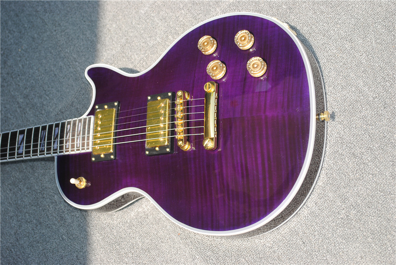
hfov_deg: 29.2
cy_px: 132
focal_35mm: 69
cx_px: 198
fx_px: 760
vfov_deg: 19.8
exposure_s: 1/200
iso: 100
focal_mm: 46
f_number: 7.1
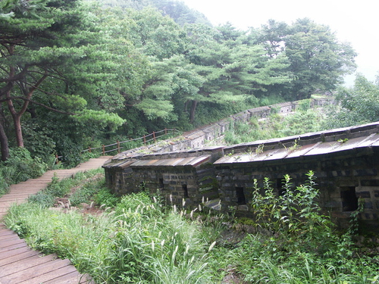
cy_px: 142
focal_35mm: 38
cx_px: 190
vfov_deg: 37.7
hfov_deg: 49.0
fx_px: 416
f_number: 2.8
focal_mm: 9.77
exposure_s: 1/50
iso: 100
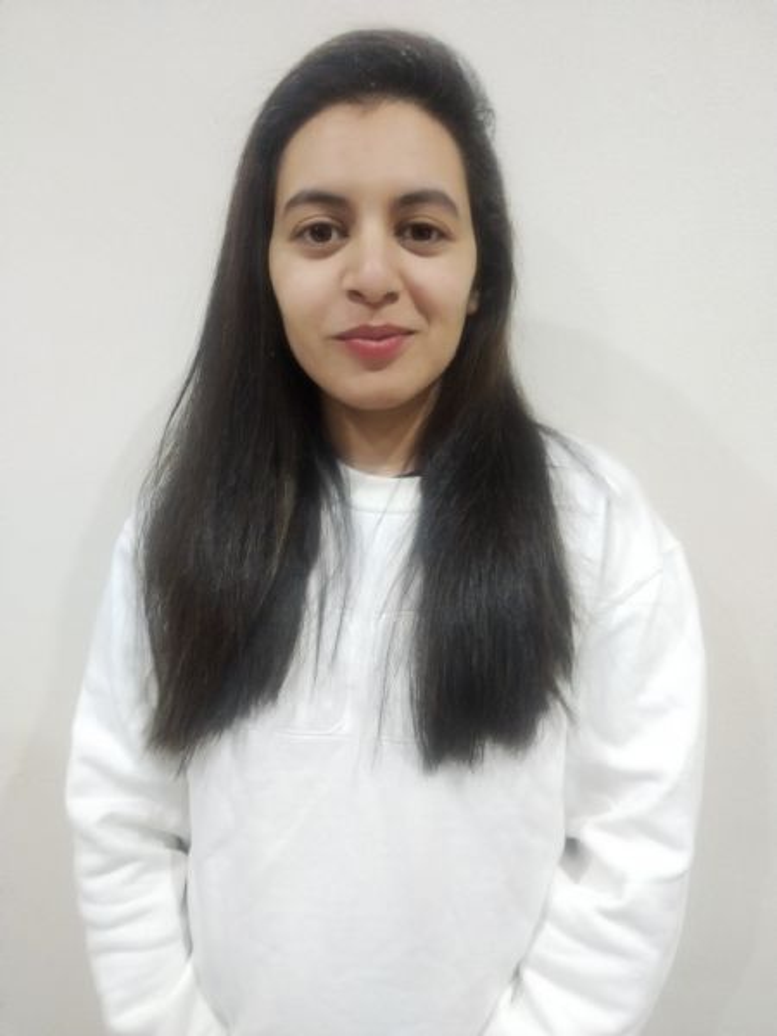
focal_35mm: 26
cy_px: 518
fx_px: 778
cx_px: 388
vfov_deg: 67.3
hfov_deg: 53.1
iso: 1394
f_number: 1.8
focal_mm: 4.75
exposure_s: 1/20
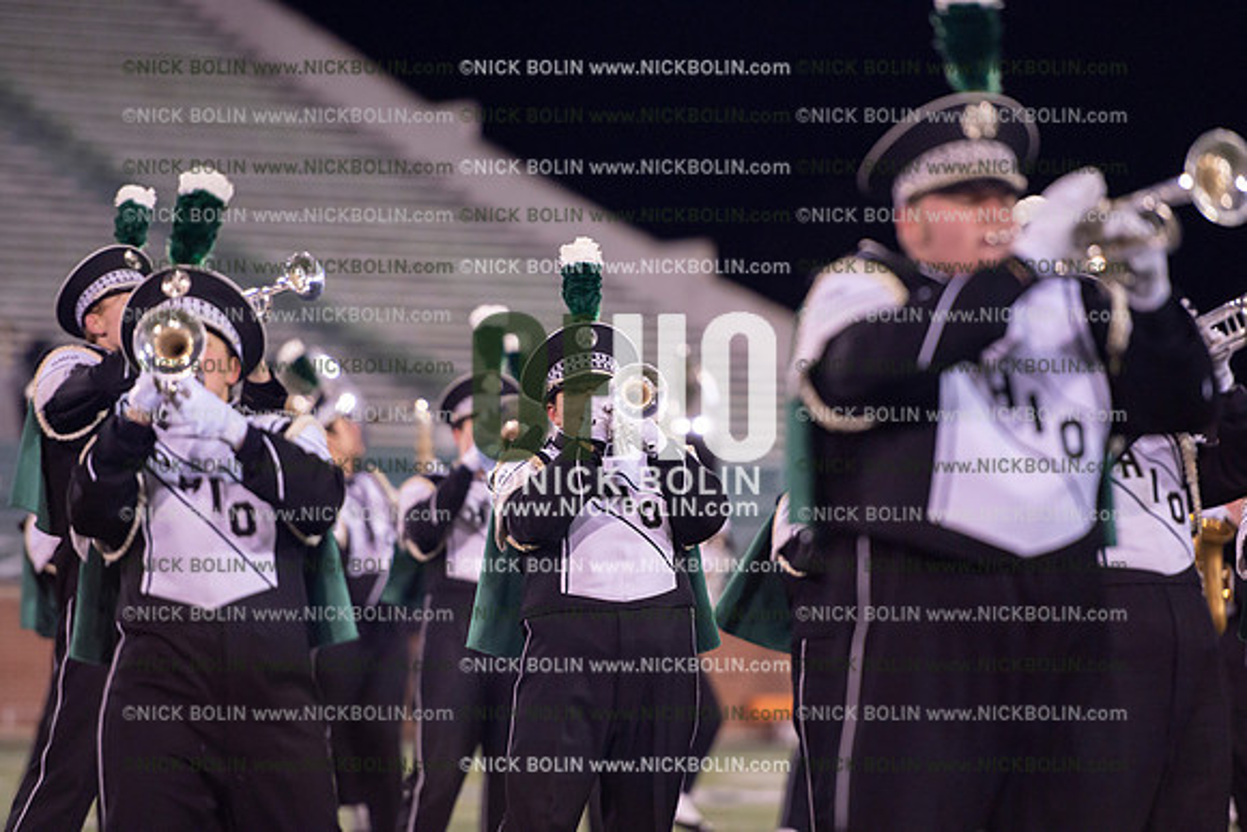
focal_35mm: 200
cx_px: 624
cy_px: 416
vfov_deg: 6.9
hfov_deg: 10.3
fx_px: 6929
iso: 2500
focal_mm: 200
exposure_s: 1/1250
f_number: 2.8
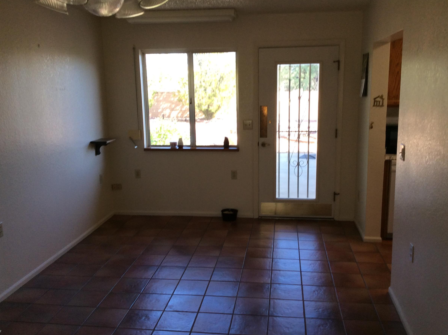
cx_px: 228
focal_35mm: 36
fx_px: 465
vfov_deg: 39.6
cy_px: 160
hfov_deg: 51.4
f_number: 2.4
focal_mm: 3.3
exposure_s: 1/60
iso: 40
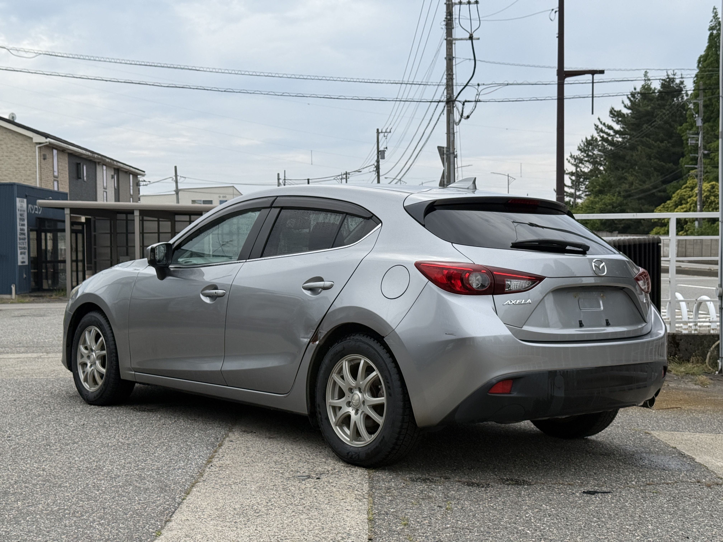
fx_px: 1003
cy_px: 271
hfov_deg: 39.7
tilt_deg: -0.8
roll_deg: +0.4
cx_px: 362
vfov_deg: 30.3
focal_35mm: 48
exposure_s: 1/5208
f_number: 1.78
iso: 64
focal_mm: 6.76
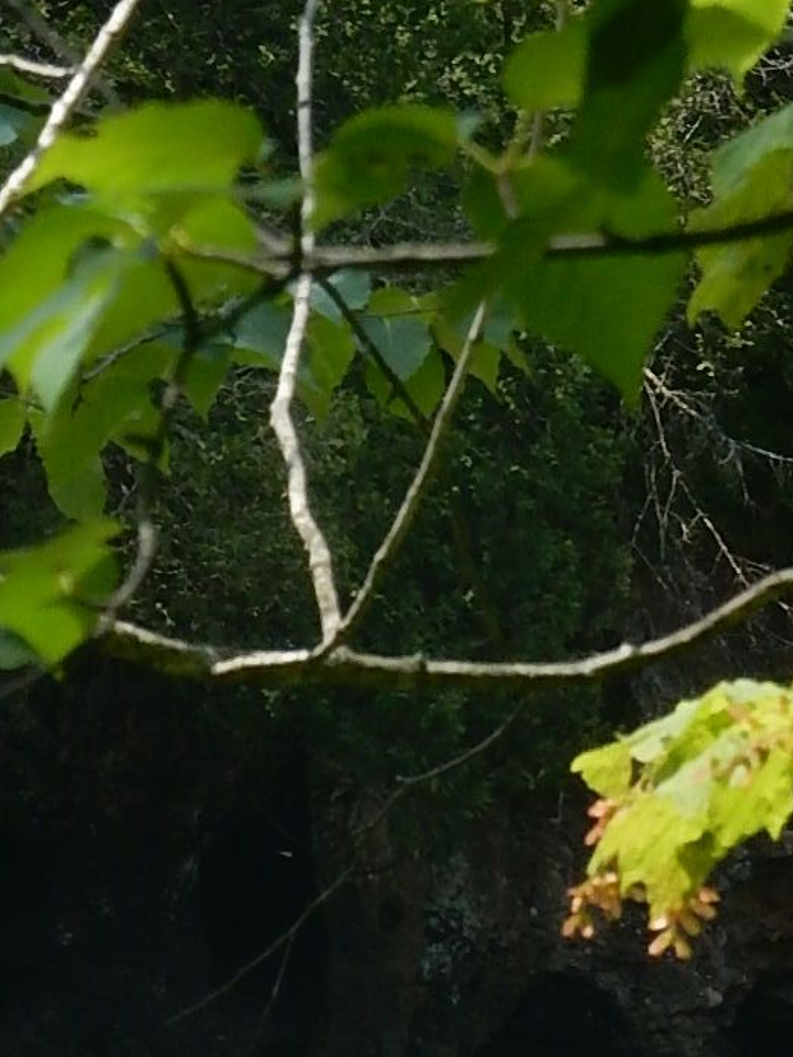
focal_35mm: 629
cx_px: -67
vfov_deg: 3.1
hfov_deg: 2.4
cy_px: 1586
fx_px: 19207
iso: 125
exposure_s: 1/250
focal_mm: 34.5
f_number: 6.3
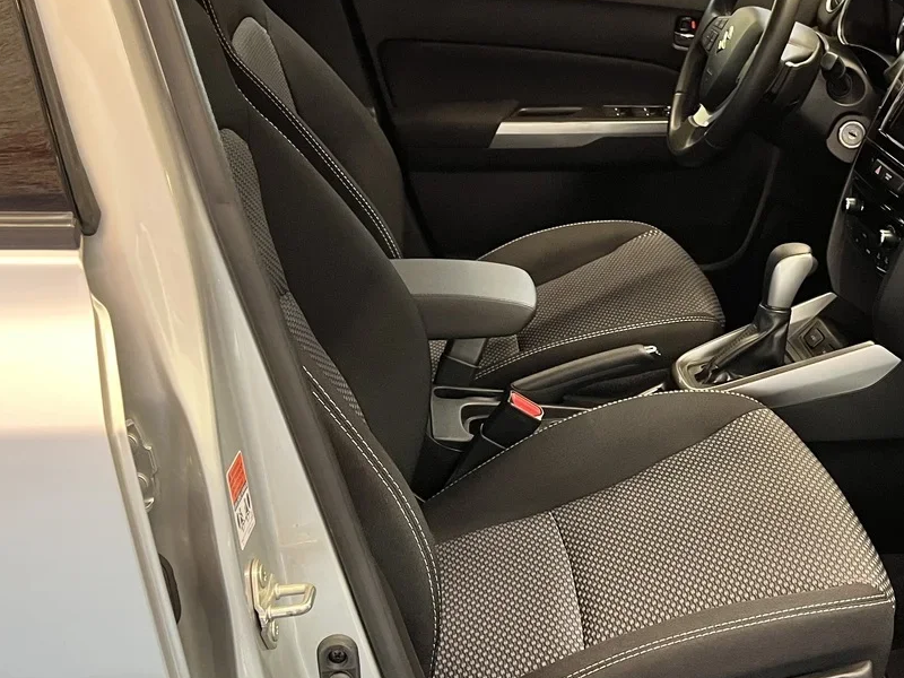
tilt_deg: -23.4
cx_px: 695
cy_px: 347
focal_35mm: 52
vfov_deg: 28.0
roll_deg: -0.4
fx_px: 1358
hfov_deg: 35.9
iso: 200
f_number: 1.6
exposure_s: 1/60
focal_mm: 5.1
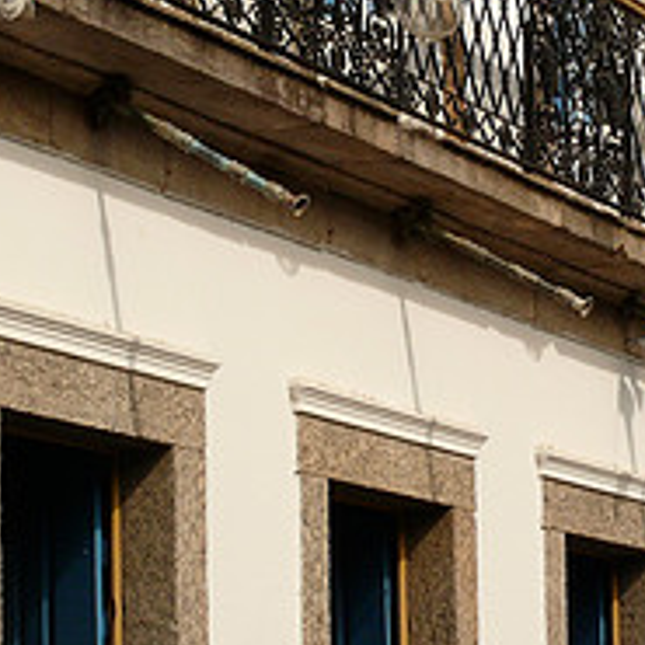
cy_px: 594
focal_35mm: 161
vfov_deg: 10.8
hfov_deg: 10.8
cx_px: 593
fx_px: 3394
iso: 100
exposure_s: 1/500
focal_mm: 12.2
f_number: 7.1
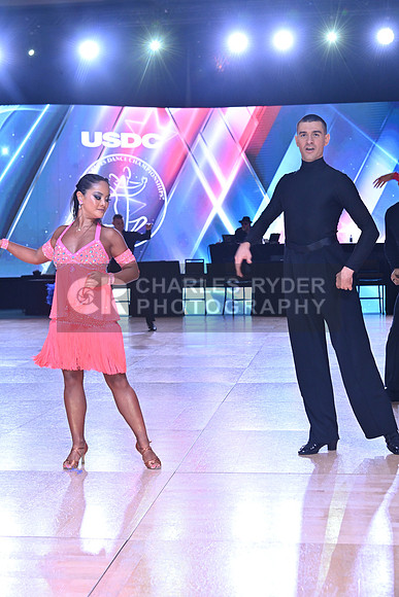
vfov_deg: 36.2
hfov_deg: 24.6
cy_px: 298
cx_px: 200
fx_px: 914
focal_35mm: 55
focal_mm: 55
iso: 1600
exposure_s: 1/200
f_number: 11
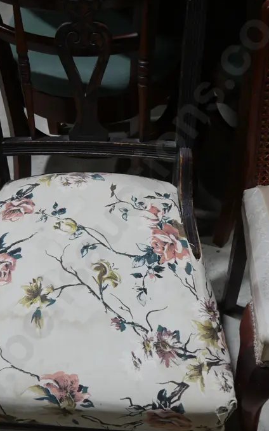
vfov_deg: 41.8
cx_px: 114
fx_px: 563
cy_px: 222
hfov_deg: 26.8
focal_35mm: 48
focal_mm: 15
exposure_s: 1/125
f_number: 3.6
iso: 200
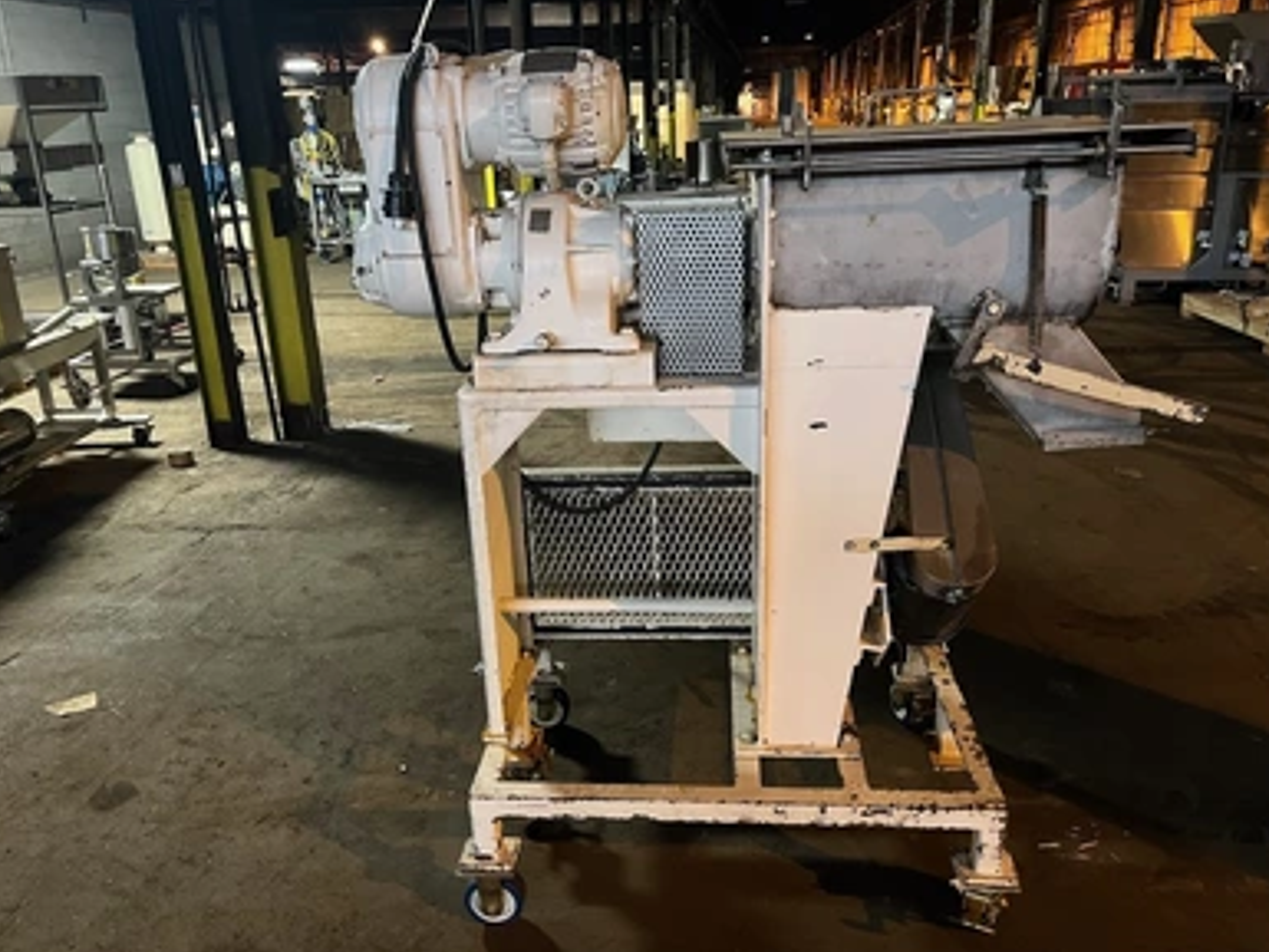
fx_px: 990
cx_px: 633
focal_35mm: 27
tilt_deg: -20.7
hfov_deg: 65.3
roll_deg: +1.1
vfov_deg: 51.4
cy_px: 468
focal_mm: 5.1
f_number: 1.6
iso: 640
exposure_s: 1/30
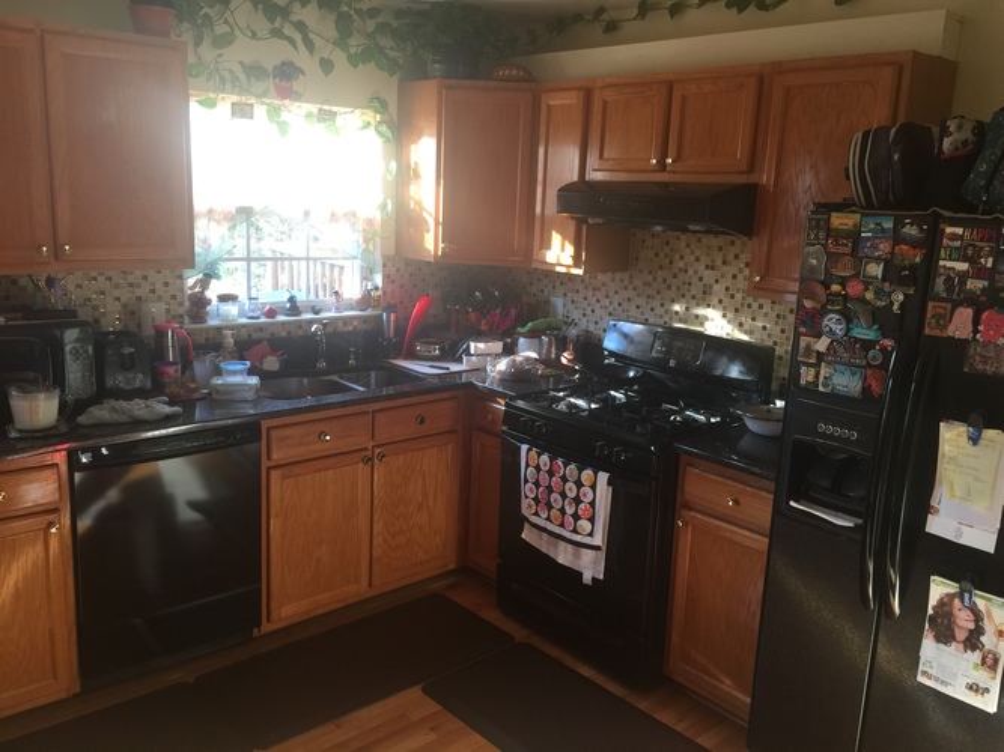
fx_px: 841
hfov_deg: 61.7
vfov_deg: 48.2
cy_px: 376
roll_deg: -2.7
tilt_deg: -12.4
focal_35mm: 29
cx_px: 502
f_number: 2.2
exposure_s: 1/30
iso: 40
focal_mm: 4.15
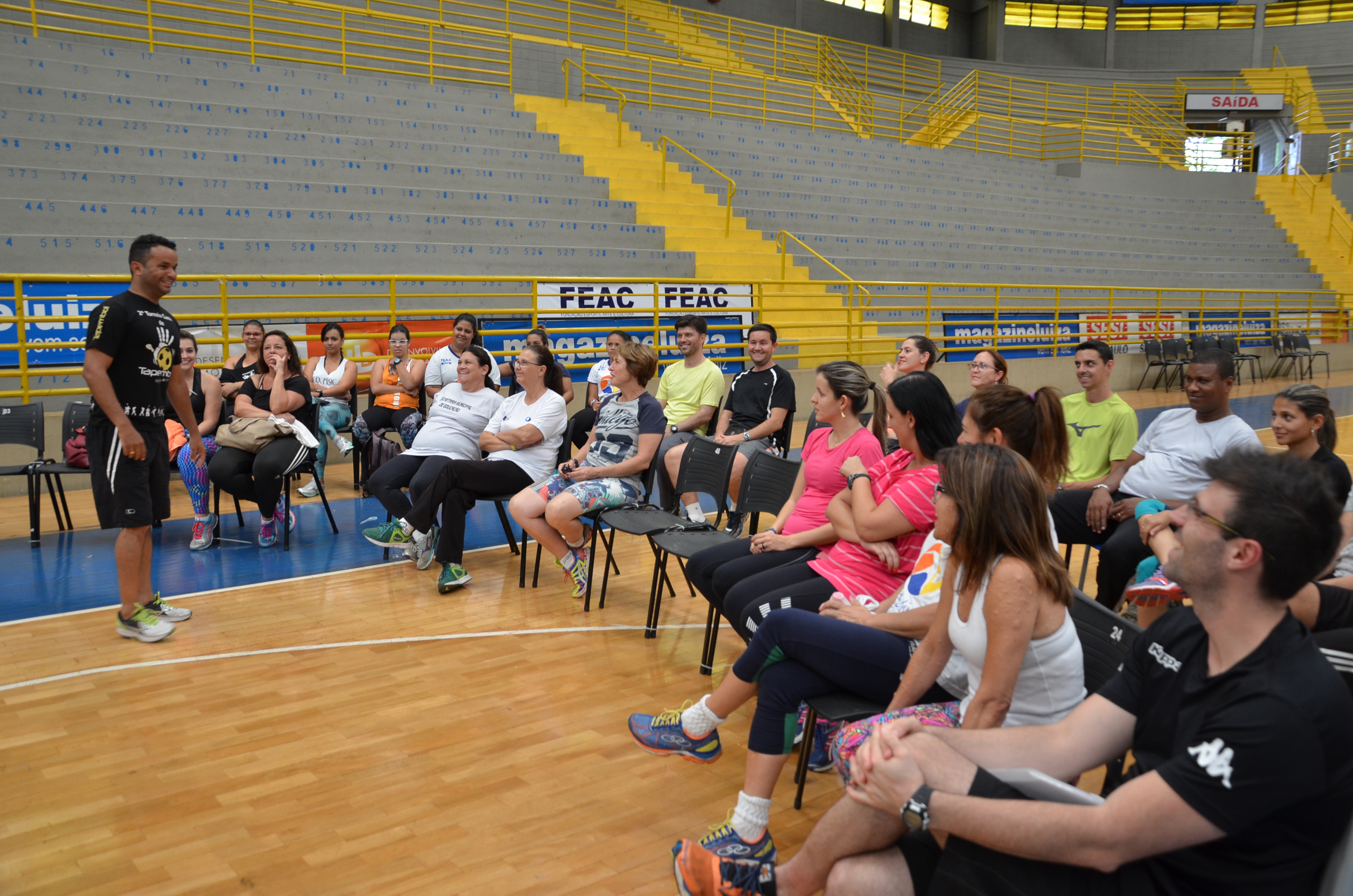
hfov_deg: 59.6
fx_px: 1181
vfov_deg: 41.5
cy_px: 448
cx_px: 676
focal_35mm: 32
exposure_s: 1/60
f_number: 4
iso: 560
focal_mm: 21
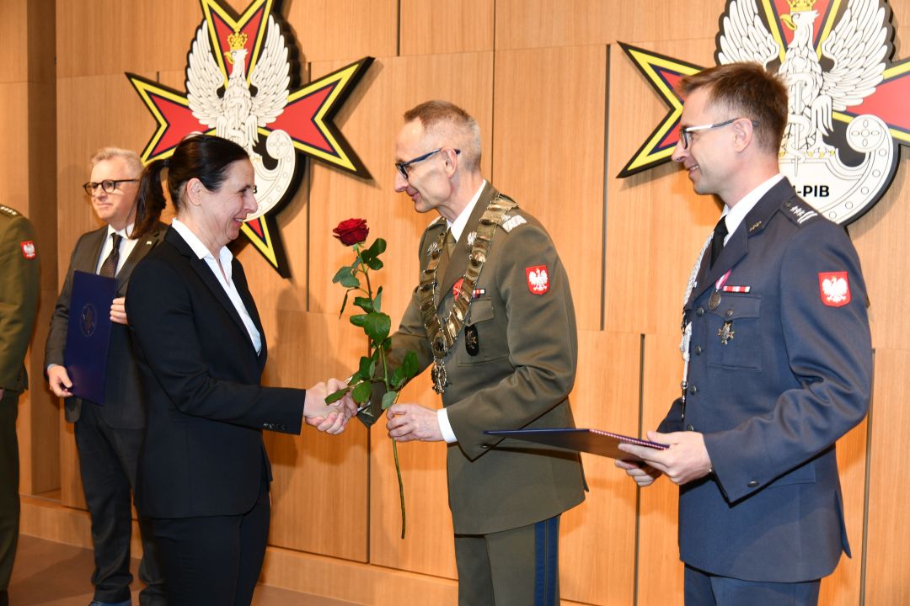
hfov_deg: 42.7
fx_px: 1163
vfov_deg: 29.2
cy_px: 303
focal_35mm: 46
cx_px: 455
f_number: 4.5
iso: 720
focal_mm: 46
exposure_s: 1/60
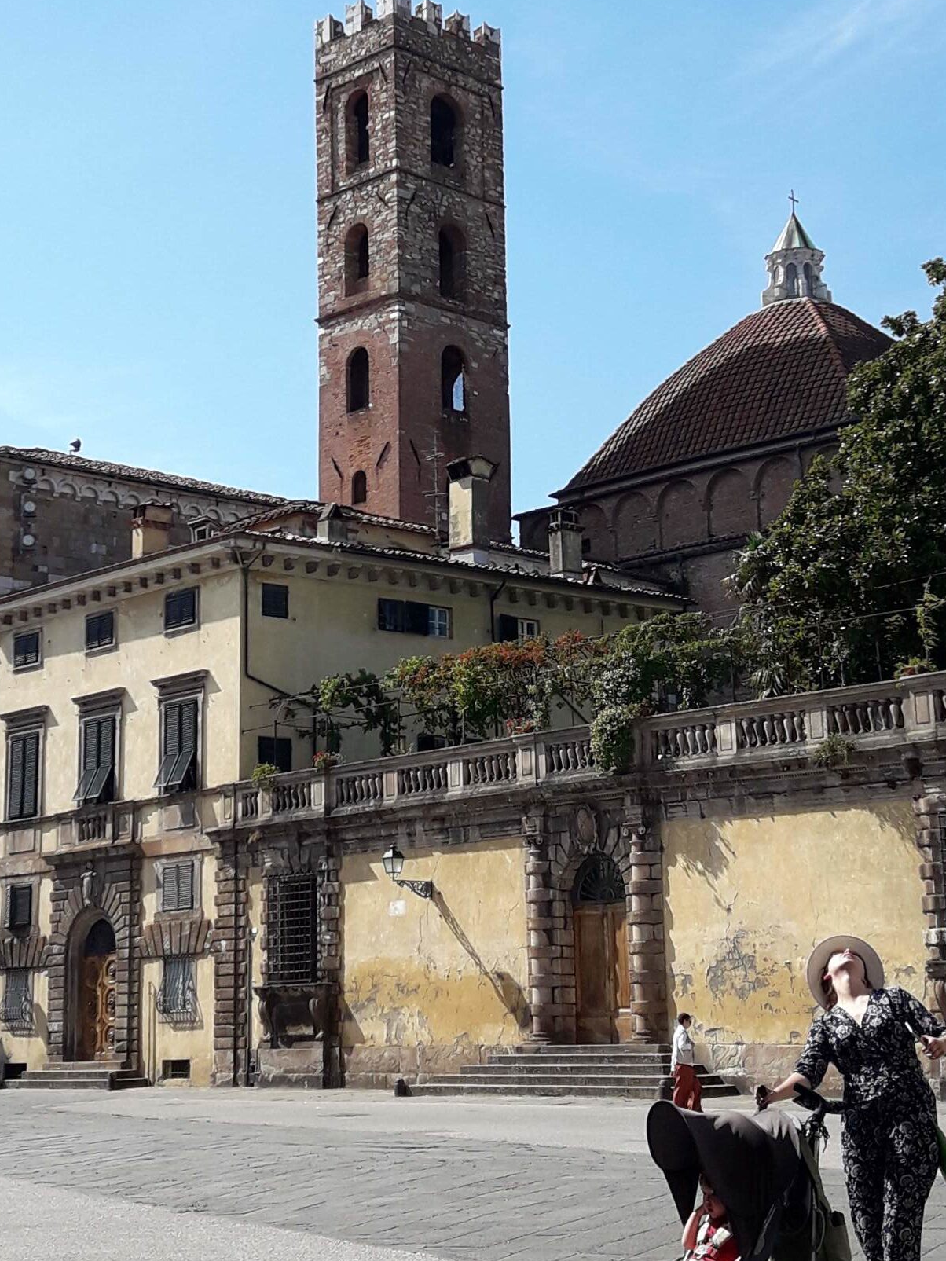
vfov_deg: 51.0
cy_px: 510
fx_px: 1312
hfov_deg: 39.6
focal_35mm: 36
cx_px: 398
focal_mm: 3.7
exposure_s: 1/1481
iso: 40
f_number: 1.9
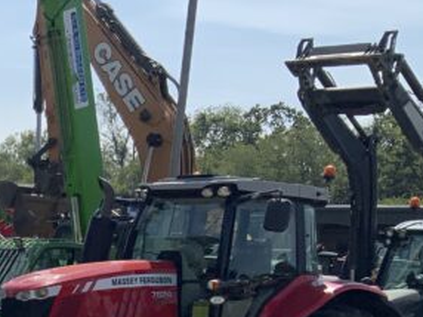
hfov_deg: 17.2
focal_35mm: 104
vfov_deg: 13.4
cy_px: 471
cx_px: -197
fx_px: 1270
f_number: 1.8
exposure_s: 1/2427
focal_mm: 3
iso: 20
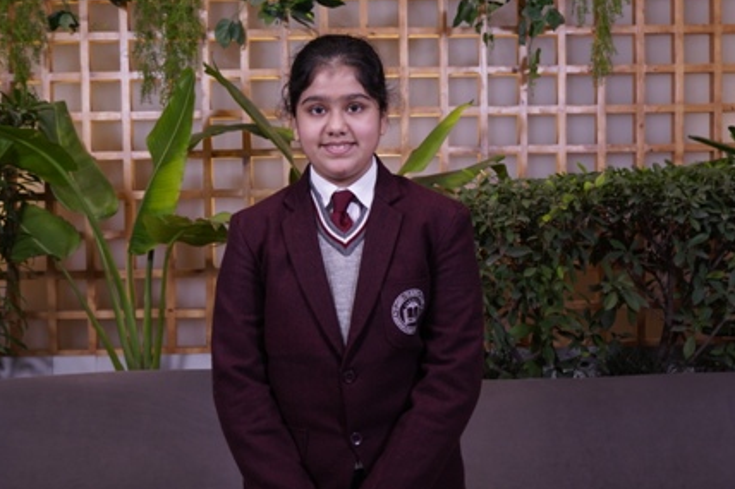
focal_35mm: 44
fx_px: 898
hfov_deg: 44.5
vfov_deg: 30.5
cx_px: 364
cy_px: 236
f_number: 5
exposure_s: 1/125
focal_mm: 28
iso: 500
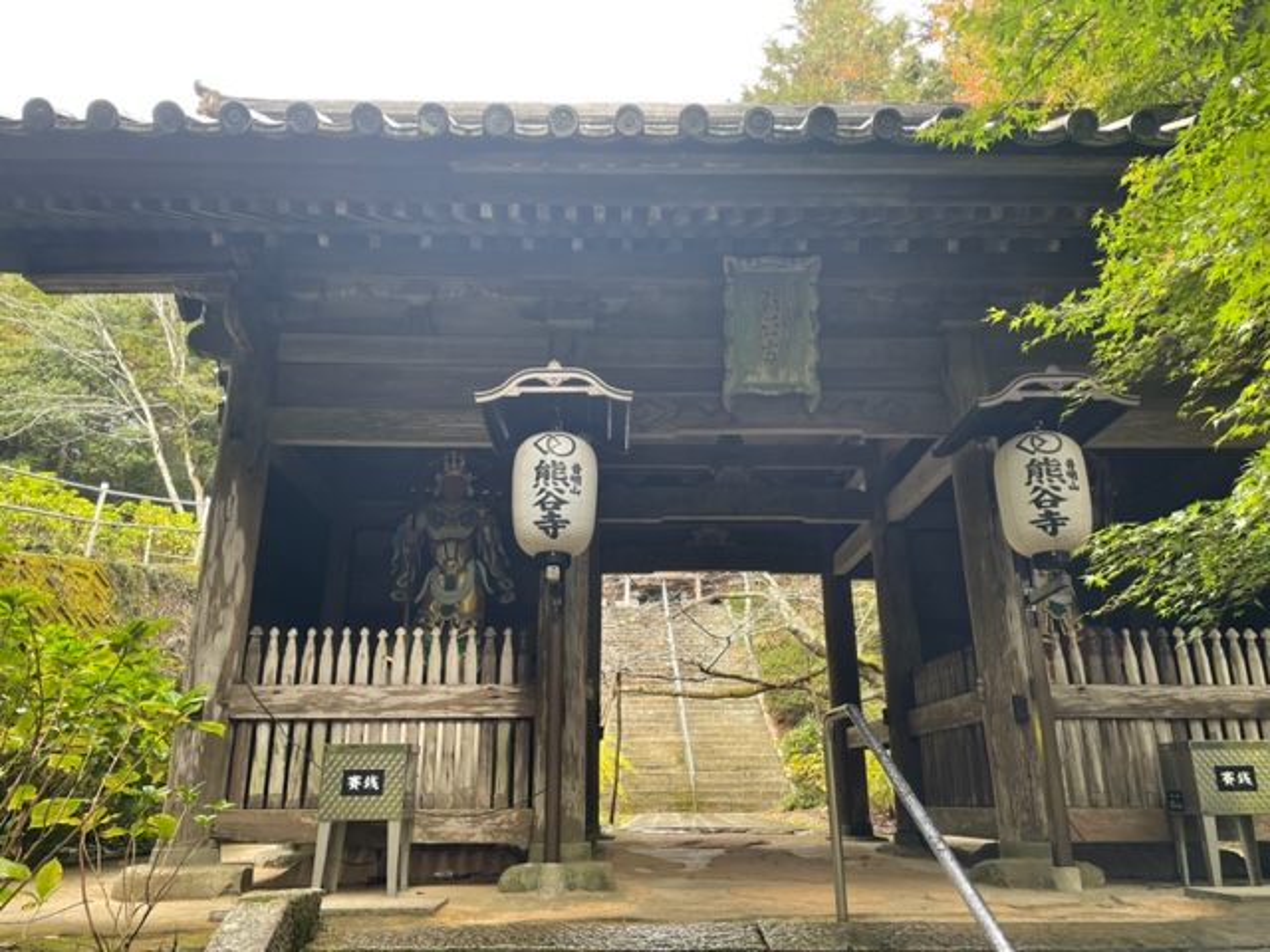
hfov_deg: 67.3
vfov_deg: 53.1
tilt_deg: +20.6
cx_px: 635
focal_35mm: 26
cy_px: 476
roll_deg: +0.2
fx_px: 954
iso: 50
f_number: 1.6
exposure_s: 1/121
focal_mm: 4.2
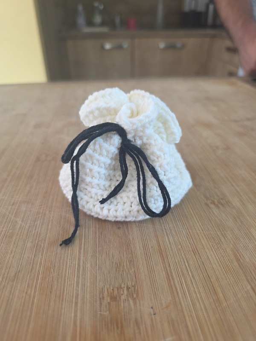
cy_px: 170
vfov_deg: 73.9
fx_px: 227
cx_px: 128
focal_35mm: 23
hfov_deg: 58.9
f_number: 1.7
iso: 200
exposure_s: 1/180
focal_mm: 6.3
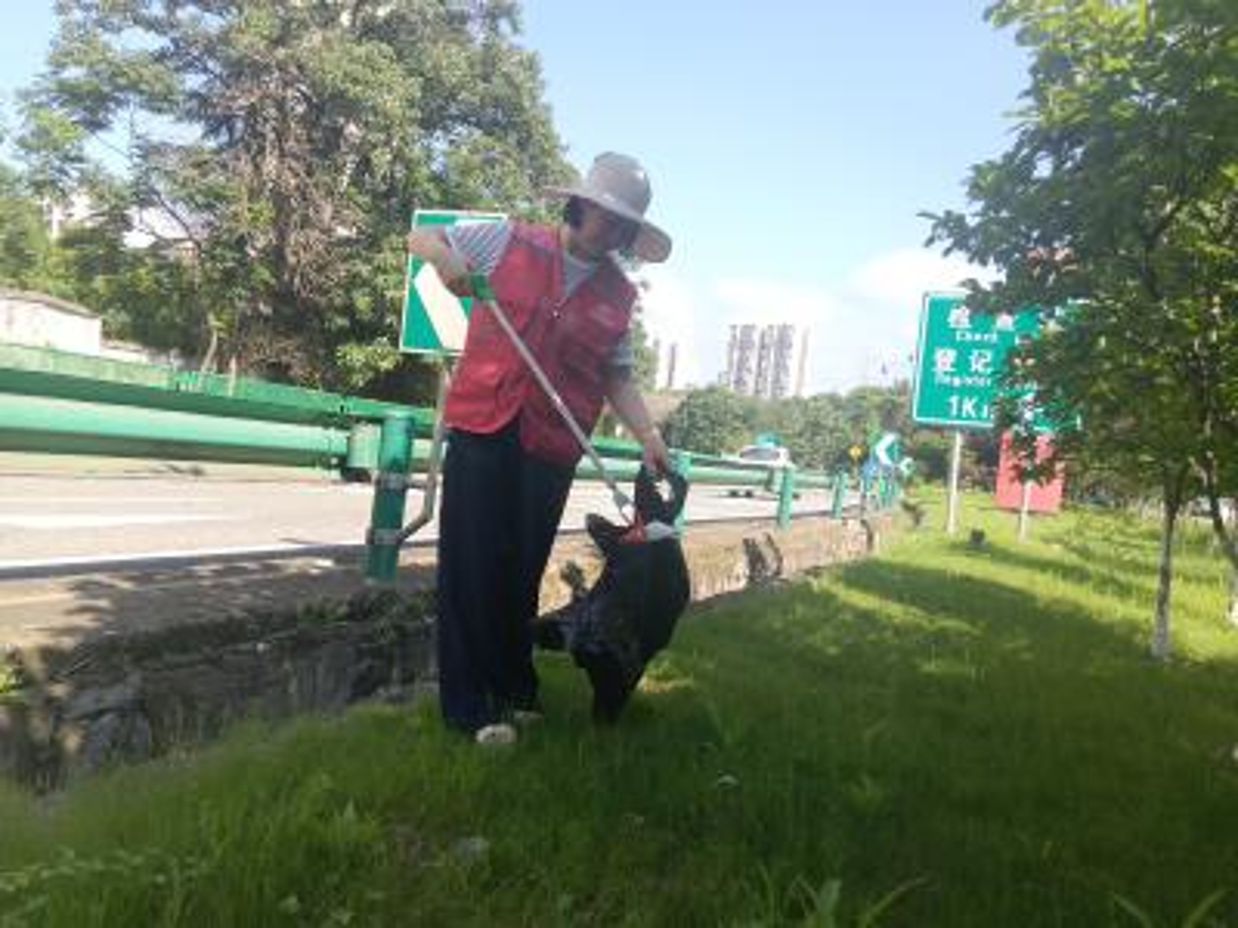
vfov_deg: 53.1
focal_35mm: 26
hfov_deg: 67.3
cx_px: 619
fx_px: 930
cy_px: 464
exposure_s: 1/139
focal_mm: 4.05
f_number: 1.8
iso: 100
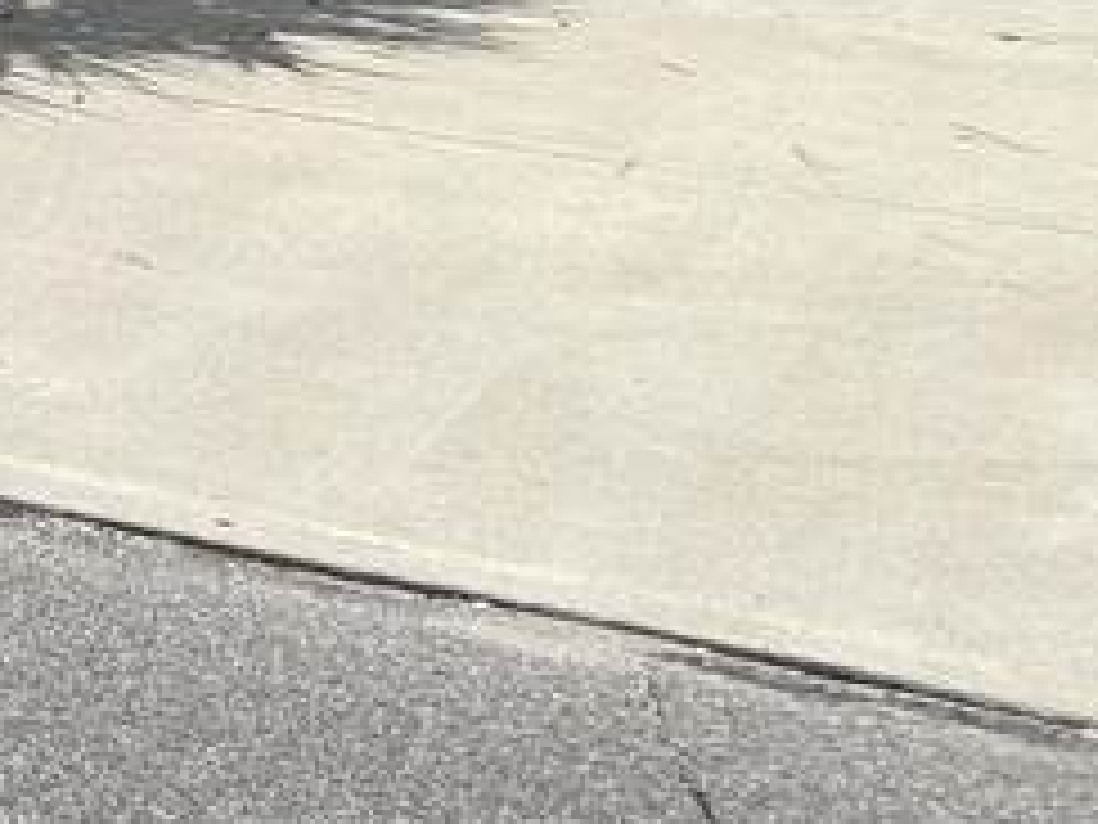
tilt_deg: -1.6
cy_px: -558
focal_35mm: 126
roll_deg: -2.0
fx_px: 3997
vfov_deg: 11.1
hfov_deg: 12.5
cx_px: -1462
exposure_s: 1/6711
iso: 80
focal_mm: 6.76
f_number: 1.78
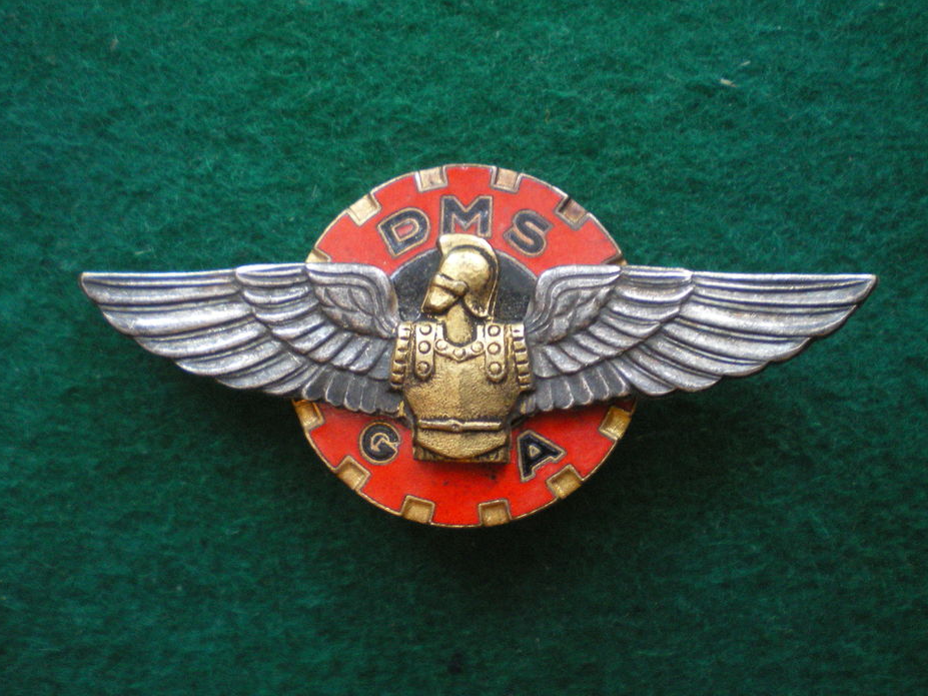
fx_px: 1099
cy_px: 342
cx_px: 459
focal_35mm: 41
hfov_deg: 45.8
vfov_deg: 35.1
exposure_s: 1/15
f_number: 3.1
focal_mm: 6.3
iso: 400
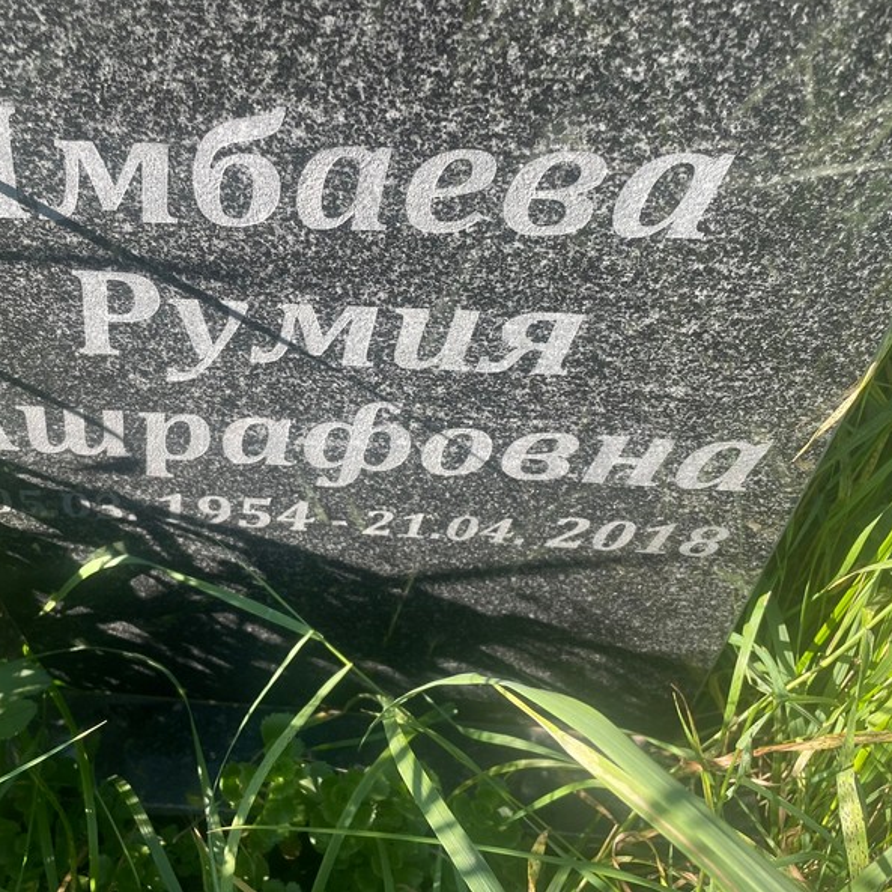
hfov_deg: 52.2
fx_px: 904
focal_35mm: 31
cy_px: 442
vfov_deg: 52.5
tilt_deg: -49.5
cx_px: 360
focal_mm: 4.2
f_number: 1.6
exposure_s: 1/500
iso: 32
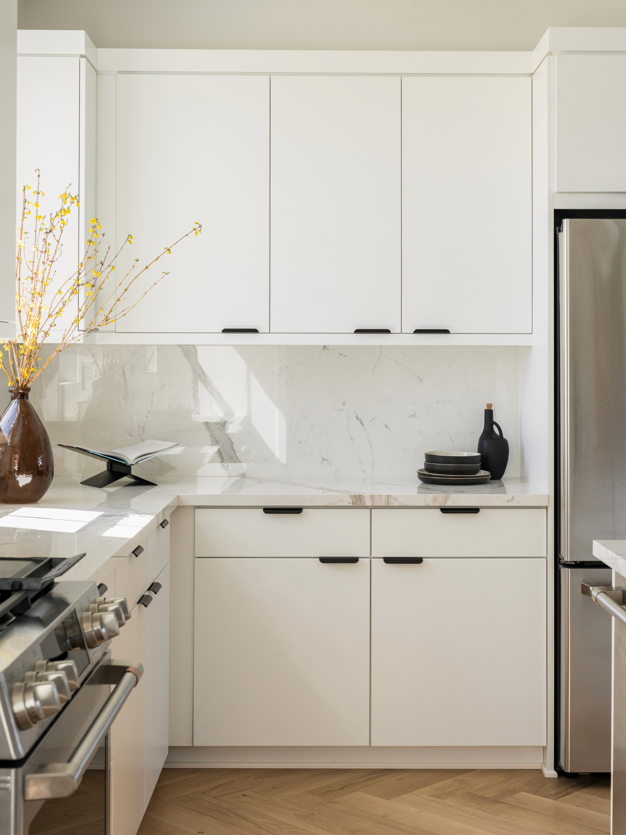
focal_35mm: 54
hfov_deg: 27.0
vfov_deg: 35.5
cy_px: 386
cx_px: 310
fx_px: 1302
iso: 250
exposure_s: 1/15
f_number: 9
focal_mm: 49
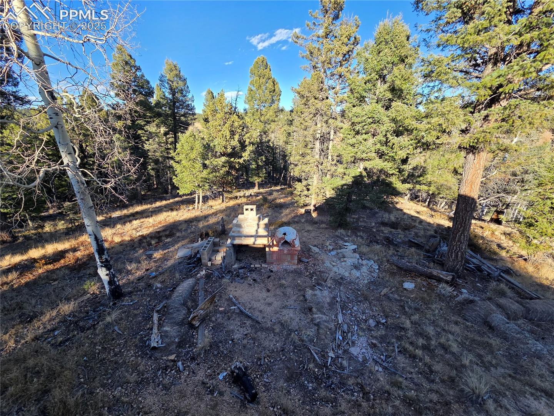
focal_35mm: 13
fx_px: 208
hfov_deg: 106.2
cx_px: 277
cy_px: 208
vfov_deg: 89.9
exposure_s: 1/690
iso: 50
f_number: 2.2
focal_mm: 2.2
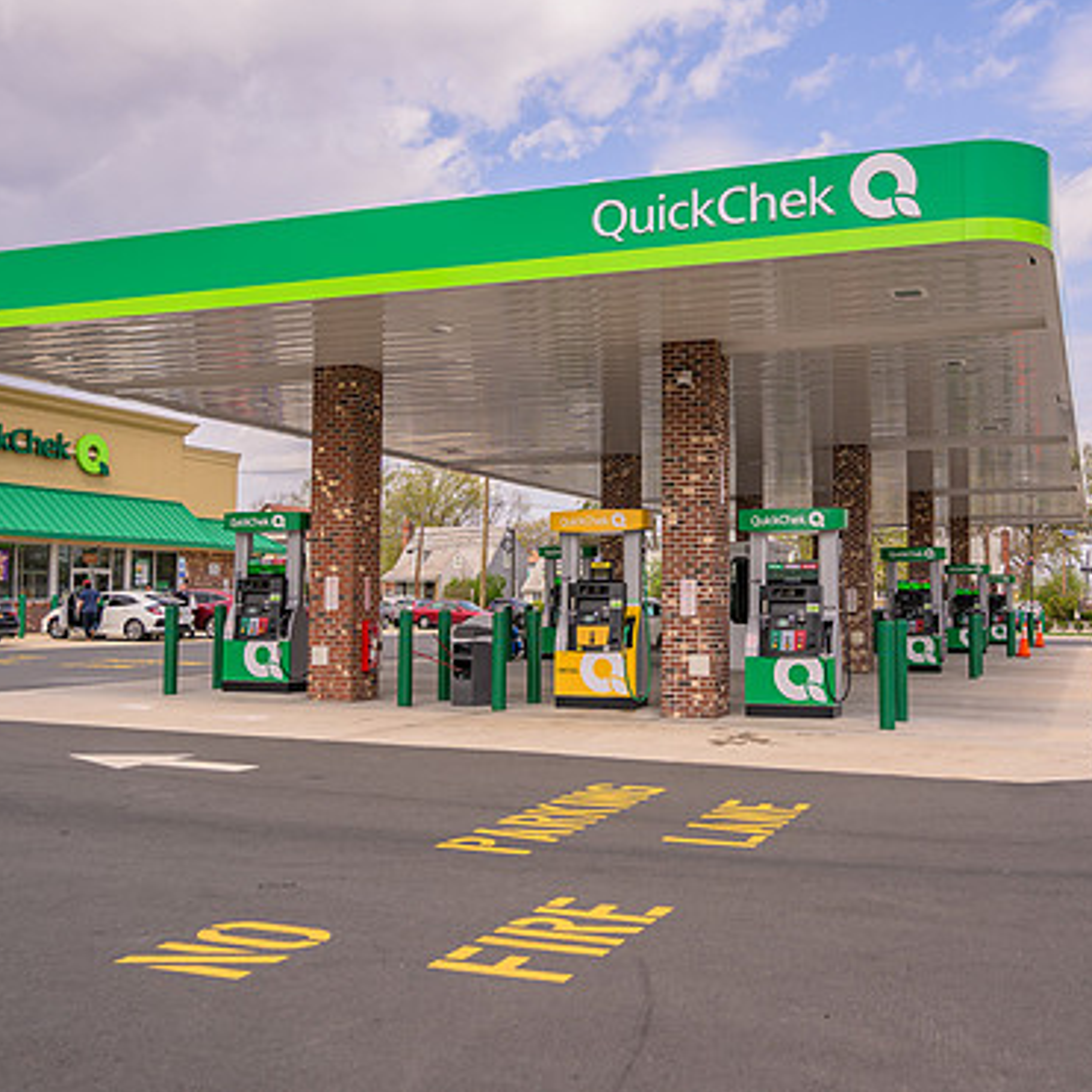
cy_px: 533
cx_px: 687
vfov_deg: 48.4
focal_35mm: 34
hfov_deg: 48.0
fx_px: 1213
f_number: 4
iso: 100
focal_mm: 21
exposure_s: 1/1000
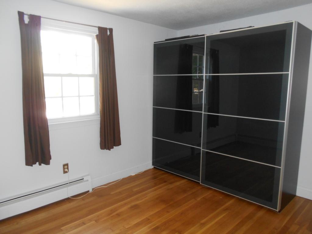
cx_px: 156
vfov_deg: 53.1
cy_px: 117
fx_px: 234
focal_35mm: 26
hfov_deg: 67.3
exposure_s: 1/25
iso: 280
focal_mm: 4.6
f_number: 3.2
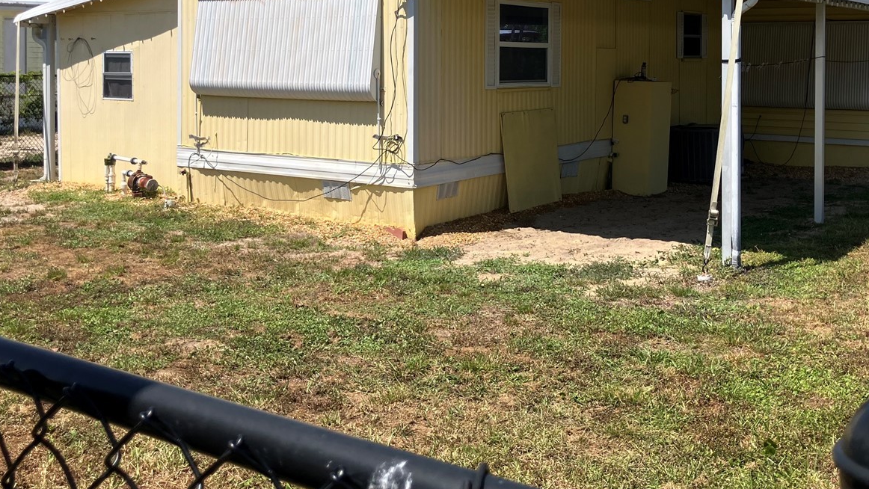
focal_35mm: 42
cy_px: 76
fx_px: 968
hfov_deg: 48.3
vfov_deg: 27.6
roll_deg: -0.1
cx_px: 451
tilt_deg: -1.1
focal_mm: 3.99
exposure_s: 1/2558
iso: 32
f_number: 1.8
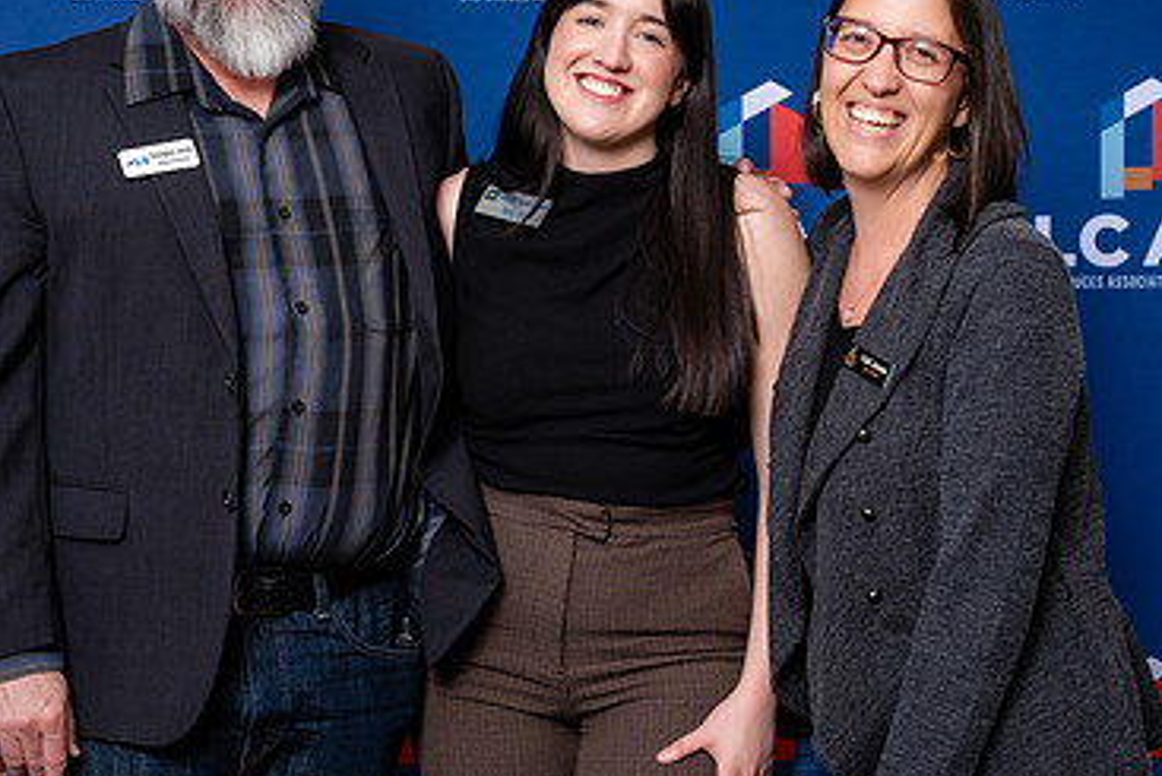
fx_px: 3003
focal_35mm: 93
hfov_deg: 21.9
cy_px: 347
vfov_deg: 14.7
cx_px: 516
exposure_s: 1/200
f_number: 5.6
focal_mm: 55
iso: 500
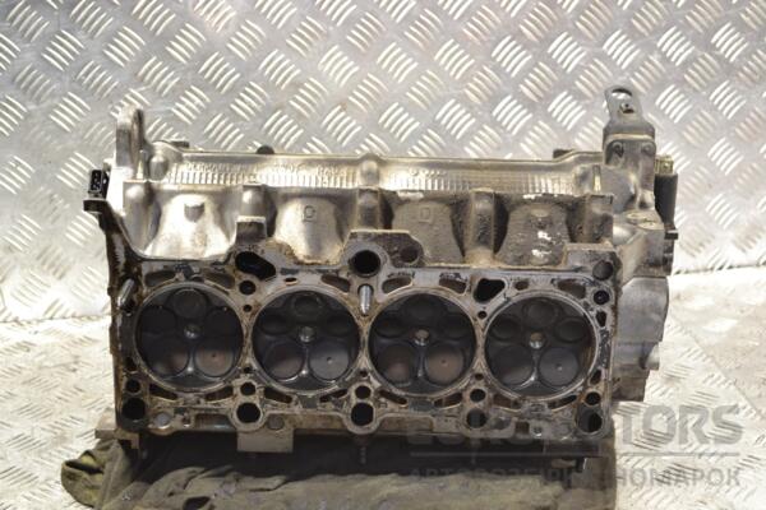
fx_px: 1277
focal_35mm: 60
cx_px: 383
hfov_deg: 33.4
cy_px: 255
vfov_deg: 22.6
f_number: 5.3
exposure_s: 1/30
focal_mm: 40
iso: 640
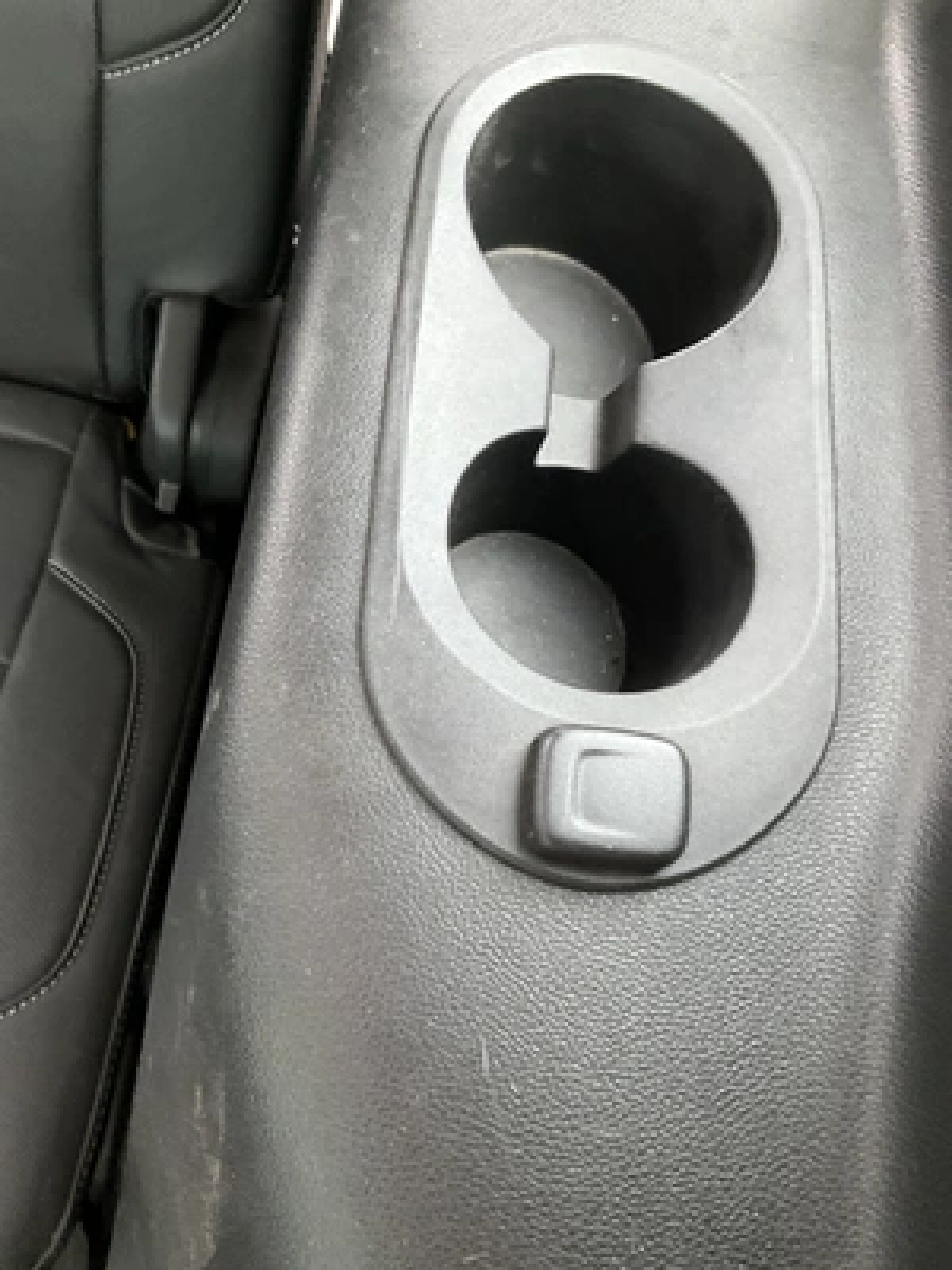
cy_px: 635
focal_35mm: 29
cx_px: 476
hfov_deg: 48.2
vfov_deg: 61.7
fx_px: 1063
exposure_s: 1/40
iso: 320
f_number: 1.8
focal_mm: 3
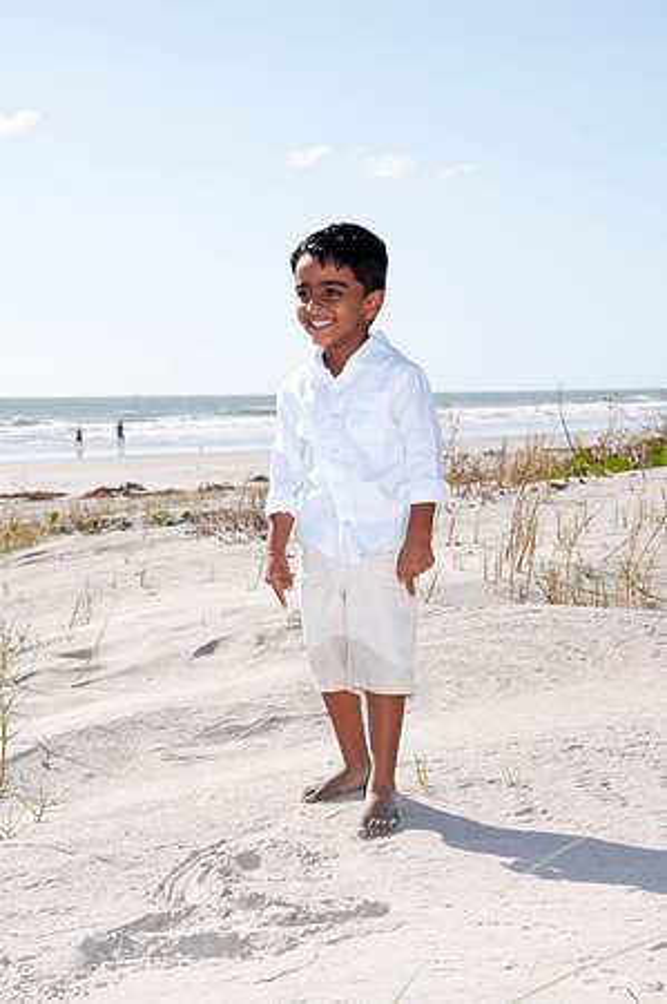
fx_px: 2423
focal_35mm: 87
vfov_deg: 23.4
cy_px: 502
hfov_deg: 15.7
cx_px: 334
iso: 100
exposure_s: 1/250
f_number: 11
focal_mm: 58
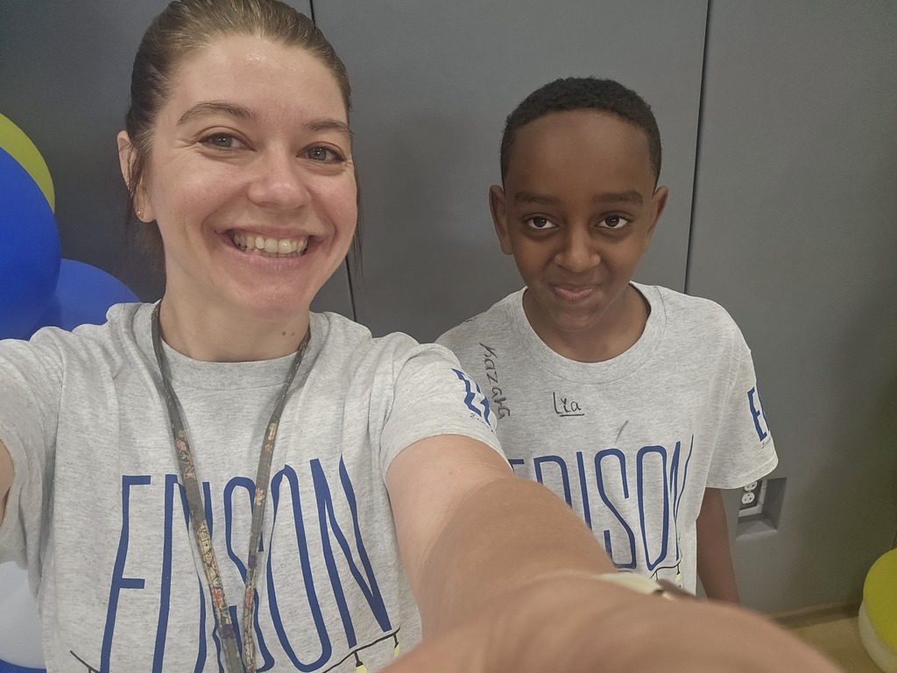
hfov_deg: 69.4
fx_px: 648
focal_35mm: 25
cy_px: 336
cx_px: 448
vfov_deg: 54.9
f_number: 2.2
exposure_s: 1/120
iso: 400
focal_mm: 3.3
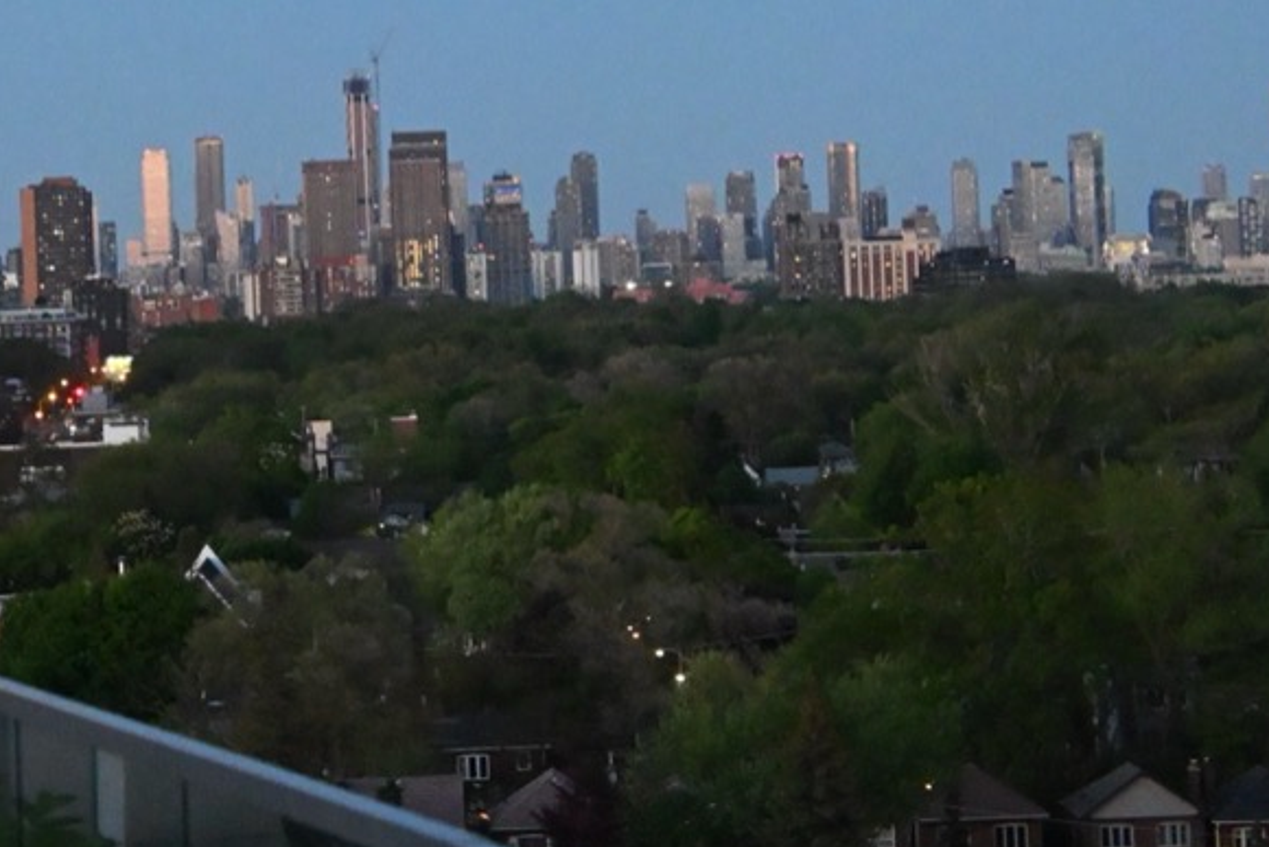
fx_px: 6381
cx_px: 372
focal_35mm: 181
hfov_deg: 11.3
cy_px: 178
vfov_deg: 7.6
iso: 8000
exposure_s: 1/80
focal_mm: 50
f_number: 6.3
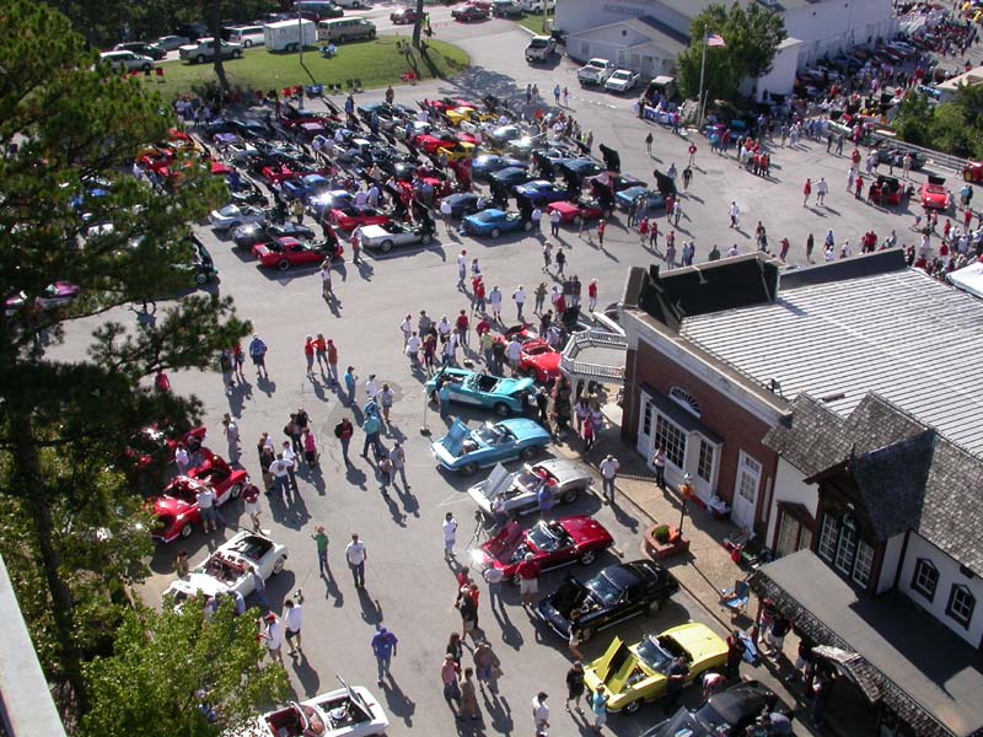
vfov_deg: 37.7
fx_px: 1079
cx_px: 492
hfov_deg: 49.0
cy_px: 368
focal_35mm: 38
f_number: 6.7
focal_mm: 7.85
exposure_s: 1/305
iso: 100
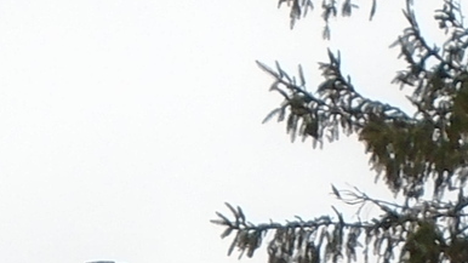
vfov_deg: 3.3
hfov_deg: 5.9
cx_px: -28
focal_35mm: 364
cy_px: 851
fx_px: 4516
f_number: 4.1
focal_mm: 7.4
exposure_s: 1/160
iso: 100
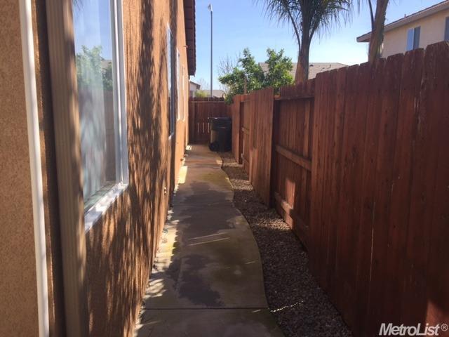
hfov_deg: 61.7
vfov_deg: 48.2
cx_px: 224
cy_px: 168
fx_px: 376
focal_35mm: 29
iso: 32
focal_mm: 4.15
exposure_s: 1/898
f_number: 2.2
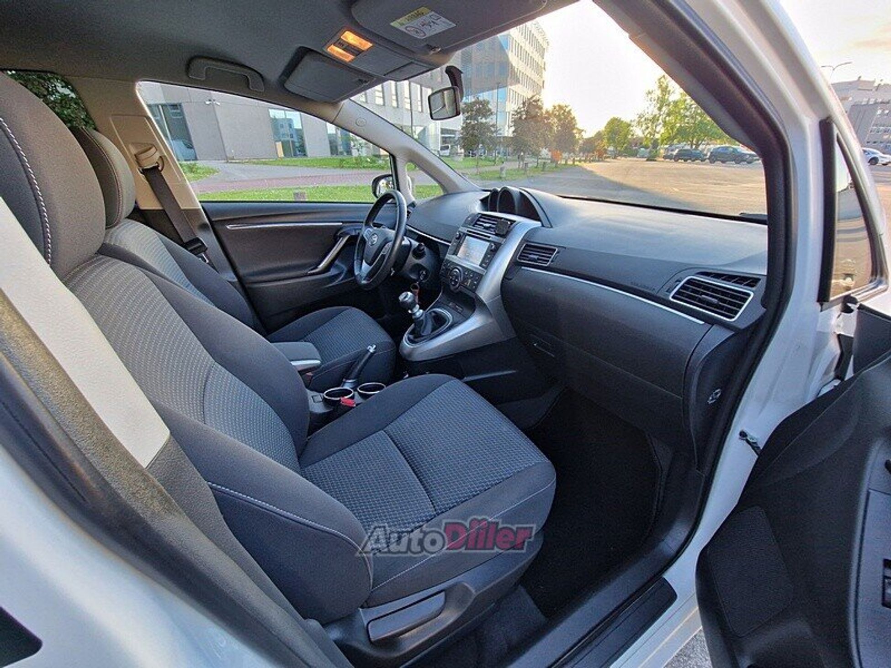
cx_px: 446
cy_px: 334
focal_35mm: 13
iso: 80
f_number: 2.2
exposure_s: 1/100
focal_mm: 2.2
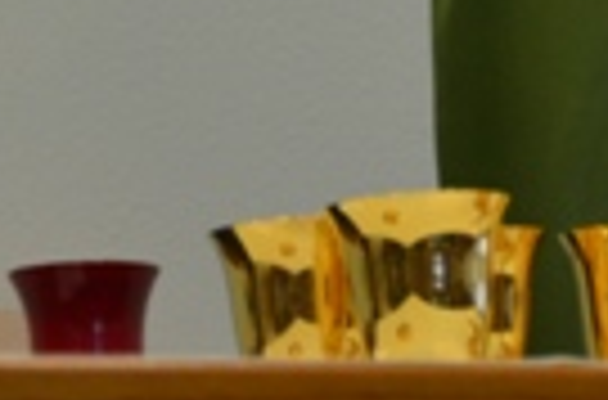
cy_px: -396
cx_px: 396
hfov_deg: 3.1
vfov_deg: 2.0
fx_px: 11383
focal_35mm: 676
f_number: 5.3
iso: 800
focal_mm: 95
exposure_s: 1/50
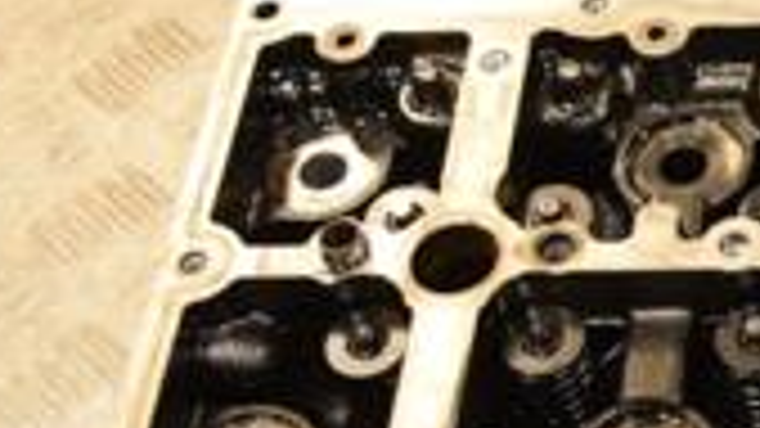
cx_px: 1210
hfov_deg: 16.4
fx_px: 2355
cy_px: 198
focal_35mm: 117
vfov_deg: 10.4
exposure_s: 1/200
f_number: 5.6
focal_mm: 21
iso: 800
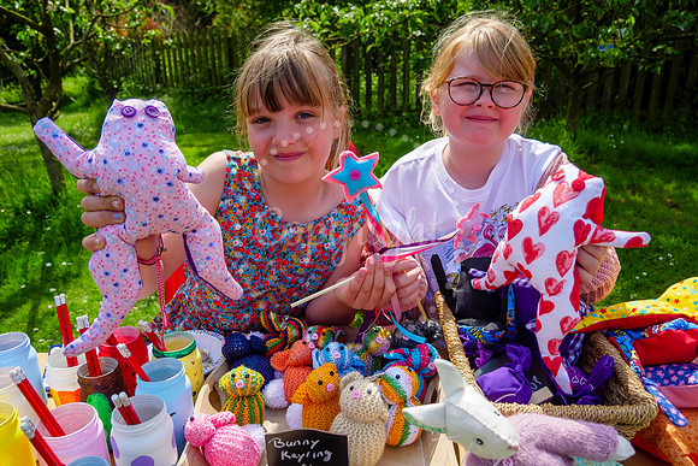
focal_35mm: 28
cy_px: 233
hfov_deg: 65.3
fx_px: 545
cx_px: 349
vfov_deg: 46.3
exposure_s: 1/2000
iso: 200
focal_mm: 13
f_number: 3.5
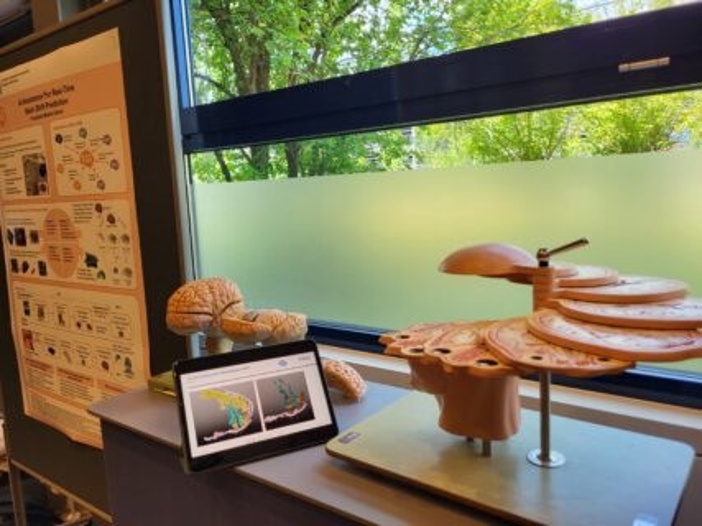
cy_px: 263
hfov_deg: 67.3
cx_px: 351
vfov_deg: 53.0
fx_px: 527
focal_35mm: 26
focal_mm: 5.4
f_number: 1.8
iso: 40
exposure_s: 1/129
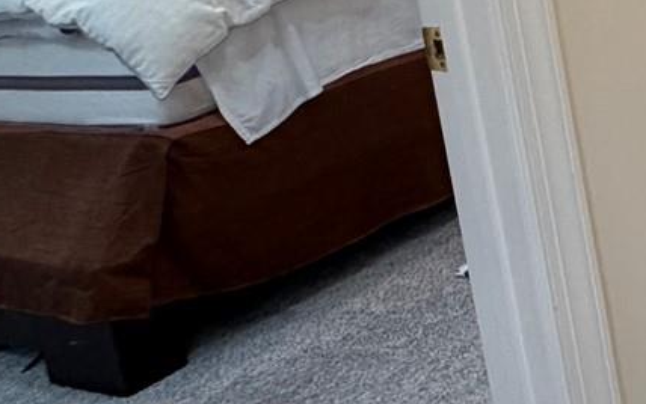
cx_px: 1067
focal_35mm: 71
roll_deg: +5.4
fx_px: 1251
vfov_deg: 17.2
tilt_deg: -9.6
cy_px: -125
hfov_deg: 21.9
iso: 320
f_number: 2.2
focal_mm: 2.22
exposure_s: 1/120
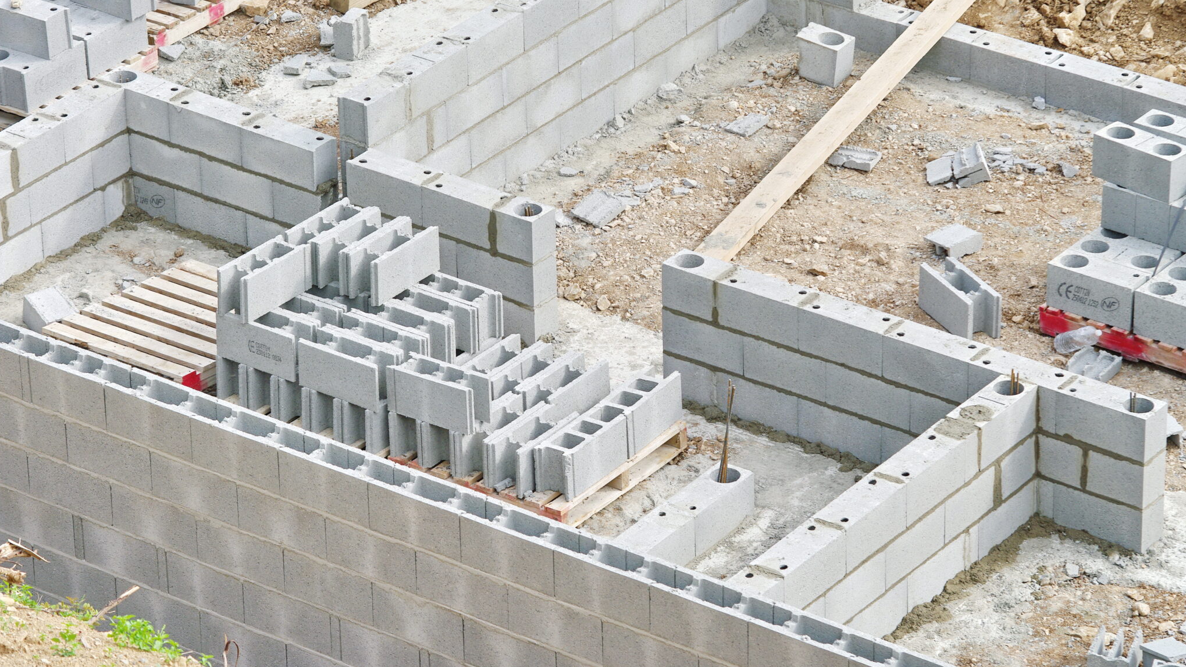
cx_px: 591
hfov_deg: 13.0
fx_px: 5206
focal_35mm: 166
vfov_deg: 7.3
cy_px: 311
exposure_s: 1/320
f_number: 5.6
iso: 100
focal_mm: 105
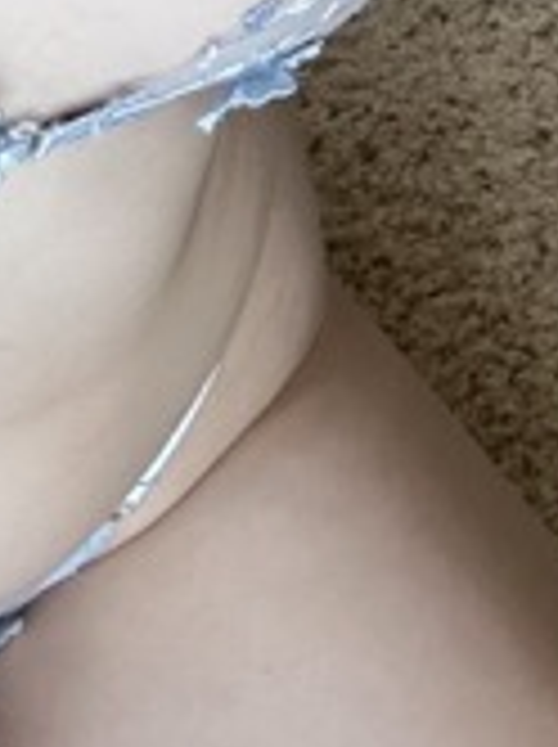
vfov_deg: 14.9
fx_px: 2500
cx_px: -166
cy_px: -585
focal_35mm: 116
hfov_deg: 12.4
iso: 160
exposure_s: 1/60
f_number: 1.9
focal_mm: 2.69
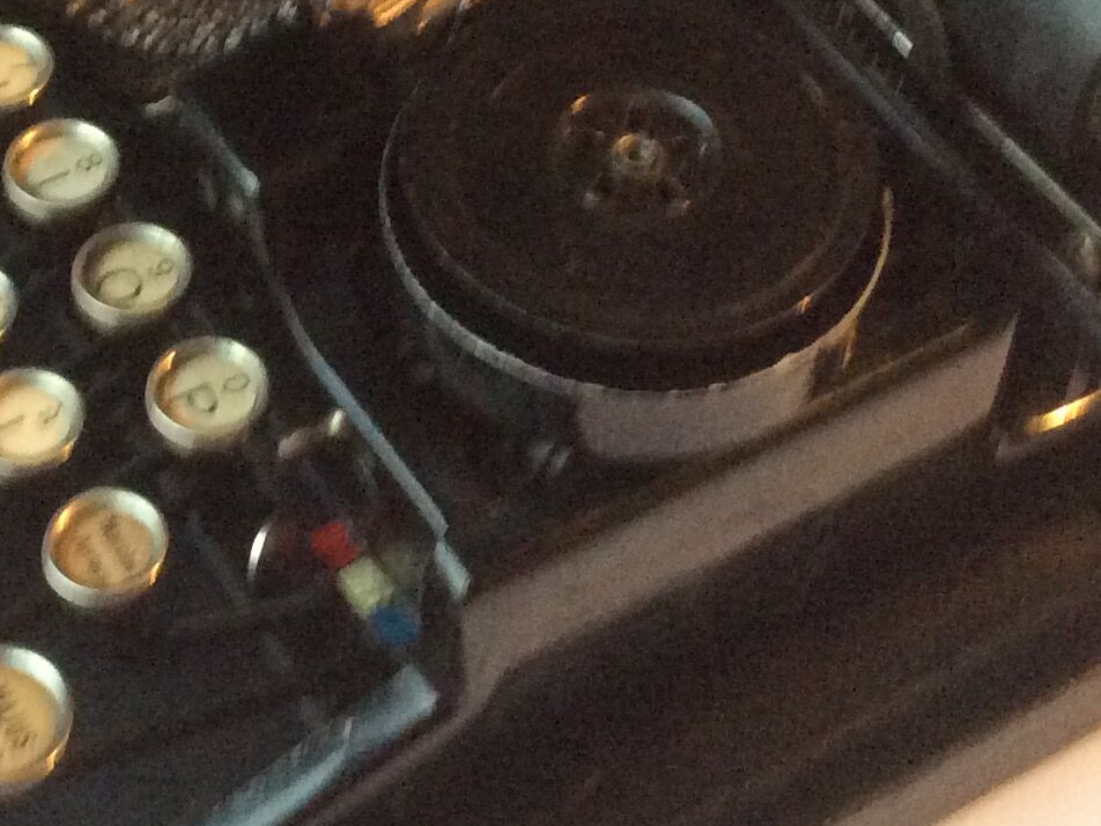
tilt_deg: -52.5
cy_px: 219
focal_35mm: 87
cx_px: 297
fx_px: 2767
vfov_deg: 16.9
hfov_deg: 22.3
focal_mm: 3.3
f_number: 2.4
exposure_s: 1/25
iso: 250
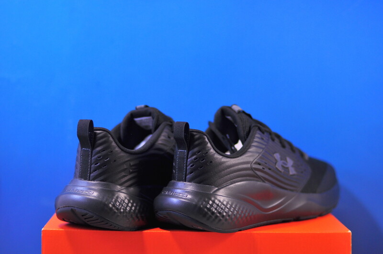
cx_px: 192
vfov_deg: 18.1
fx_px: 797
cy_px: 127
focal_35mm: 75
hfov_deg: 27.0
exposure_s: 1/320
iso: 250
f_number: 2
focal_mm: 50
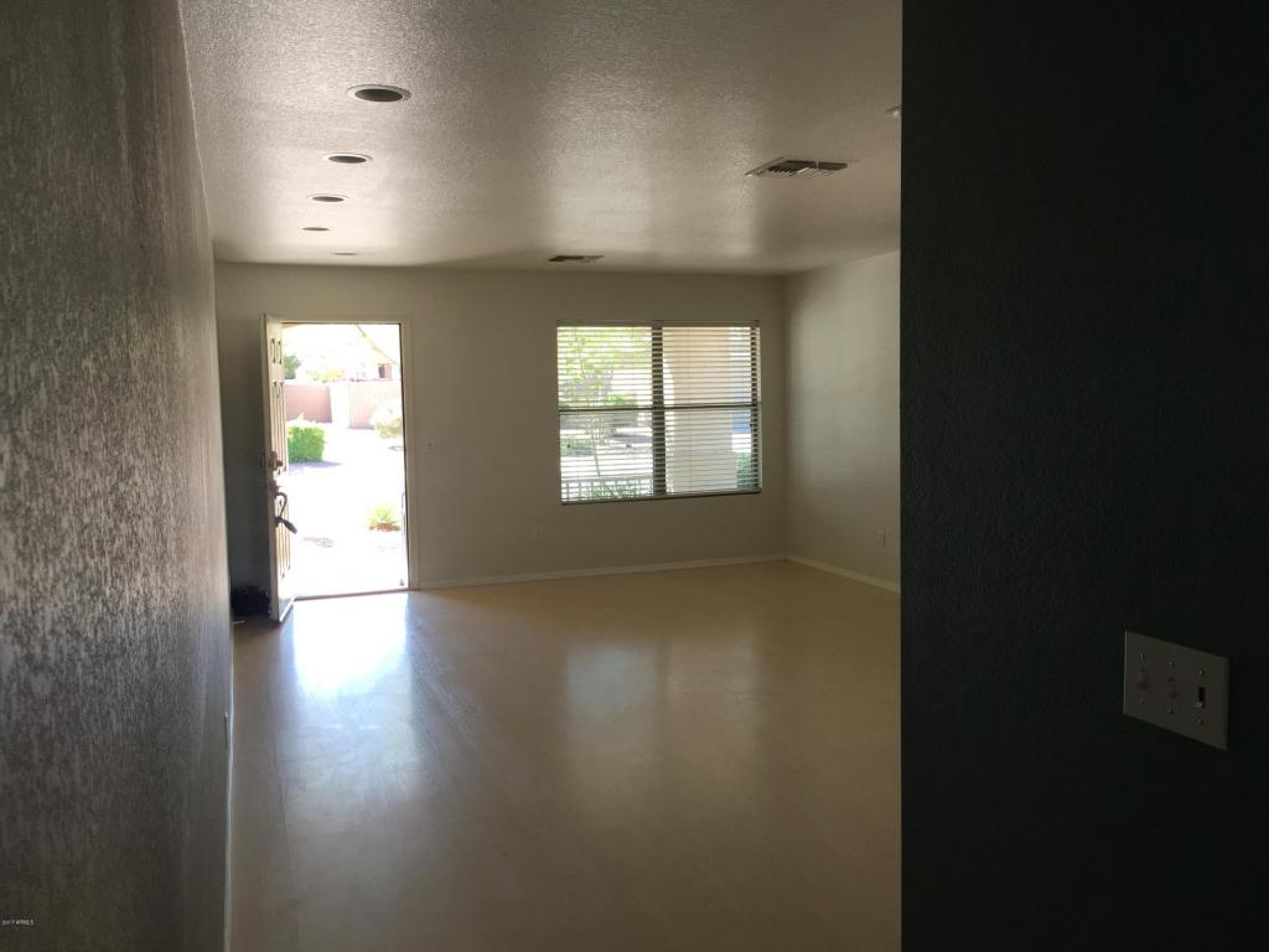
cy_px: 476
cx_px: 634
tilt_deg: -4.3
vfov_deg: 48.2
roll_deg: +1.6
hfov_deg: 61.7
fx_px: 1063
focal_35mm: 29
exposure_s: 1/120
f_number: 2.2
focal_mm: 4.15
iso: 40
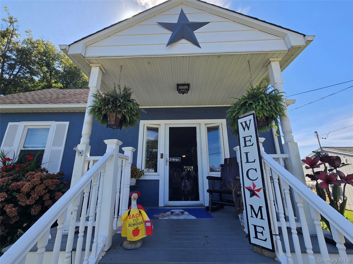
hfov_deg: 106.2
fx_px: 133
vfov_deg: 89.9
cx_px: 176
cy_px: 132
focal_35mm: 13
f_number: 2.2
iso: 50
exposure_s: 1/1429
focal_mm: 2.2
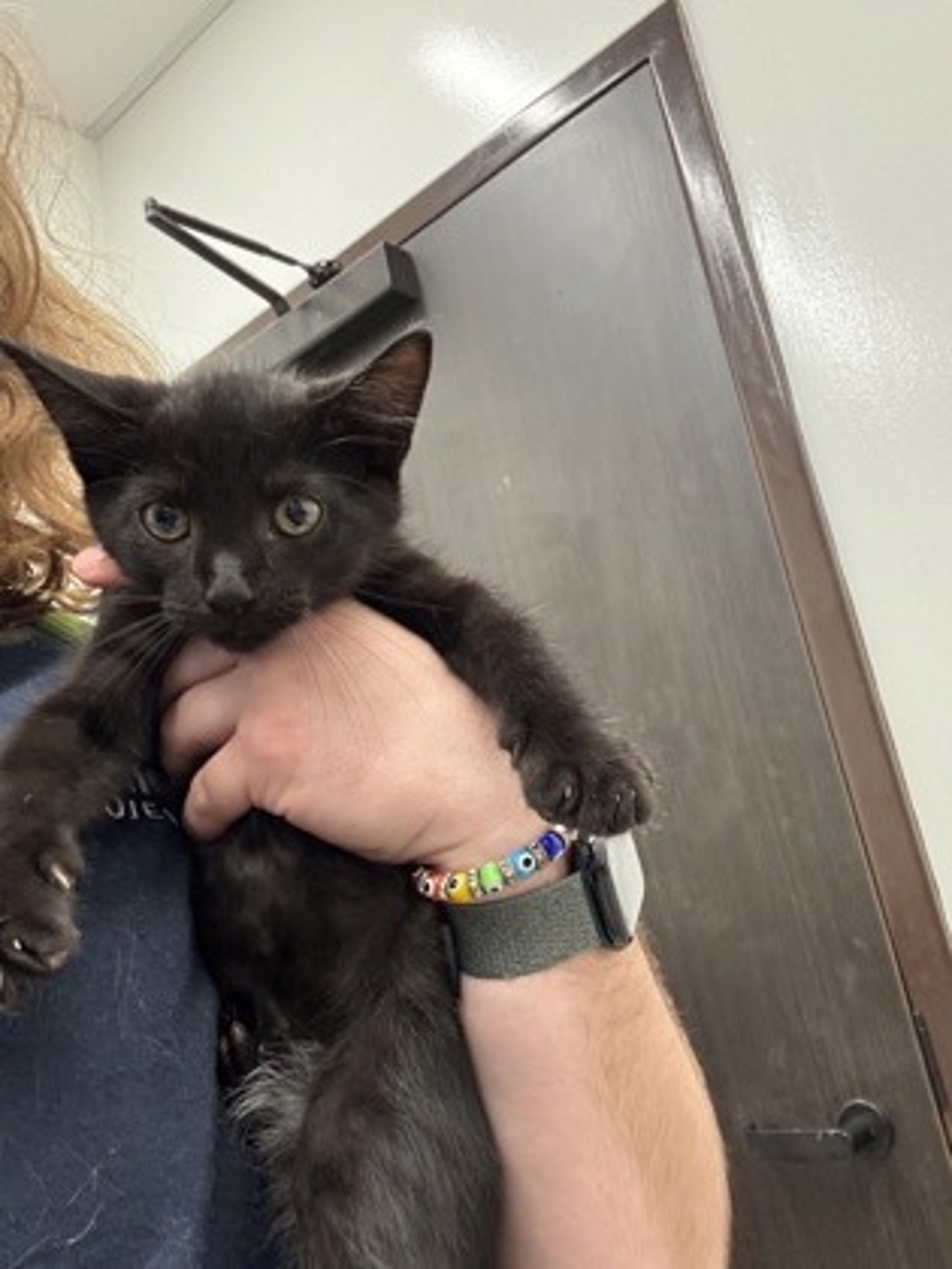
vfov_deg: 60.0
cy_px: 634
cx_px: 476
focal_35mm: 30
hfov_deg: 46.8
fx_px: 1100
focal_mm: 2.69
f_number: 1.9
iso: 160
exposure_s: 1/60
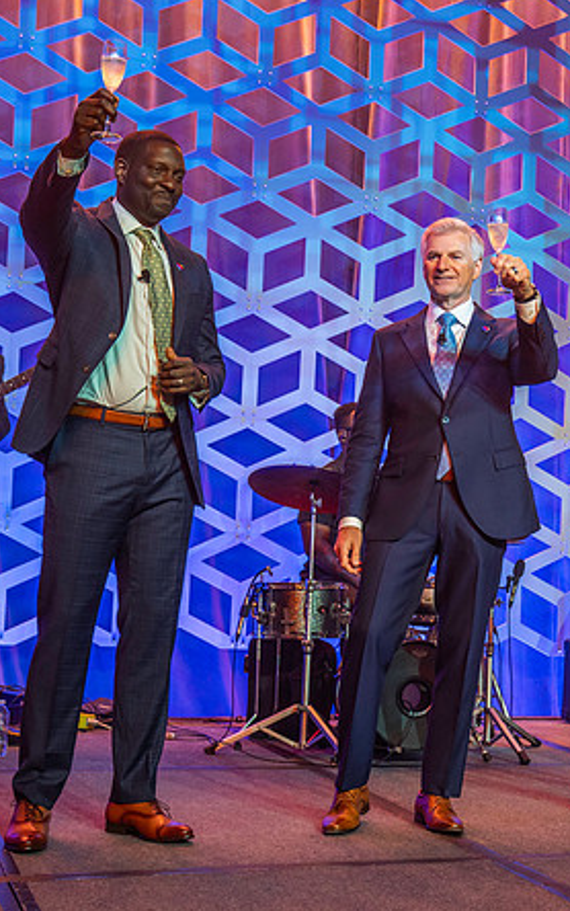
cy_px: 471
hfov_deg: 19.6
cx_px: 522
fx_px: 1613
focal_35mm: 65
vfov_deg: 31.5
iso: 1250
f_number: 4.5
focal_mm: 36
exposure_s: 1/200
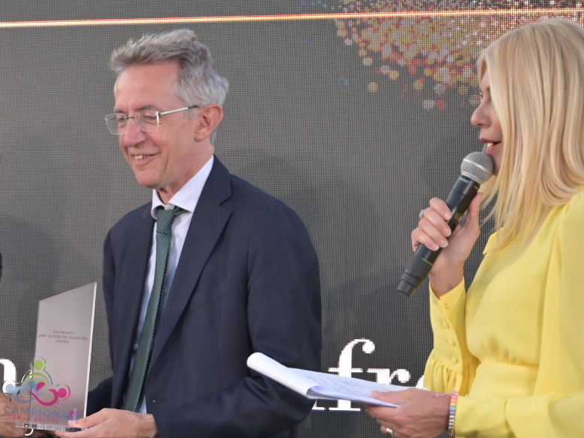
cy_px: 262
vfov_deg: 11.5
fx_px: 2177
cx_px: 66
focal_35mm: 129
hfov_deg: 15.1
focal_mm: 64
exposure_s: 1/1600
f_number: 2.8
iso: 800
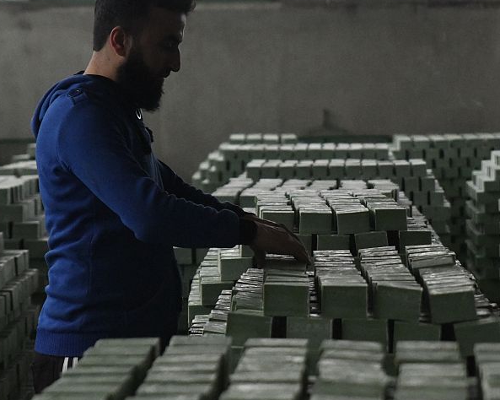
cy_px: 108
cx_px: 346
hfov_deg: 14.4
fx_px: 1967
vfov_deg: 11.6
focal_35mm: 133
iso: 12800
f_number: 3.5
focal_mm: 70
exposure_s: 1/8000
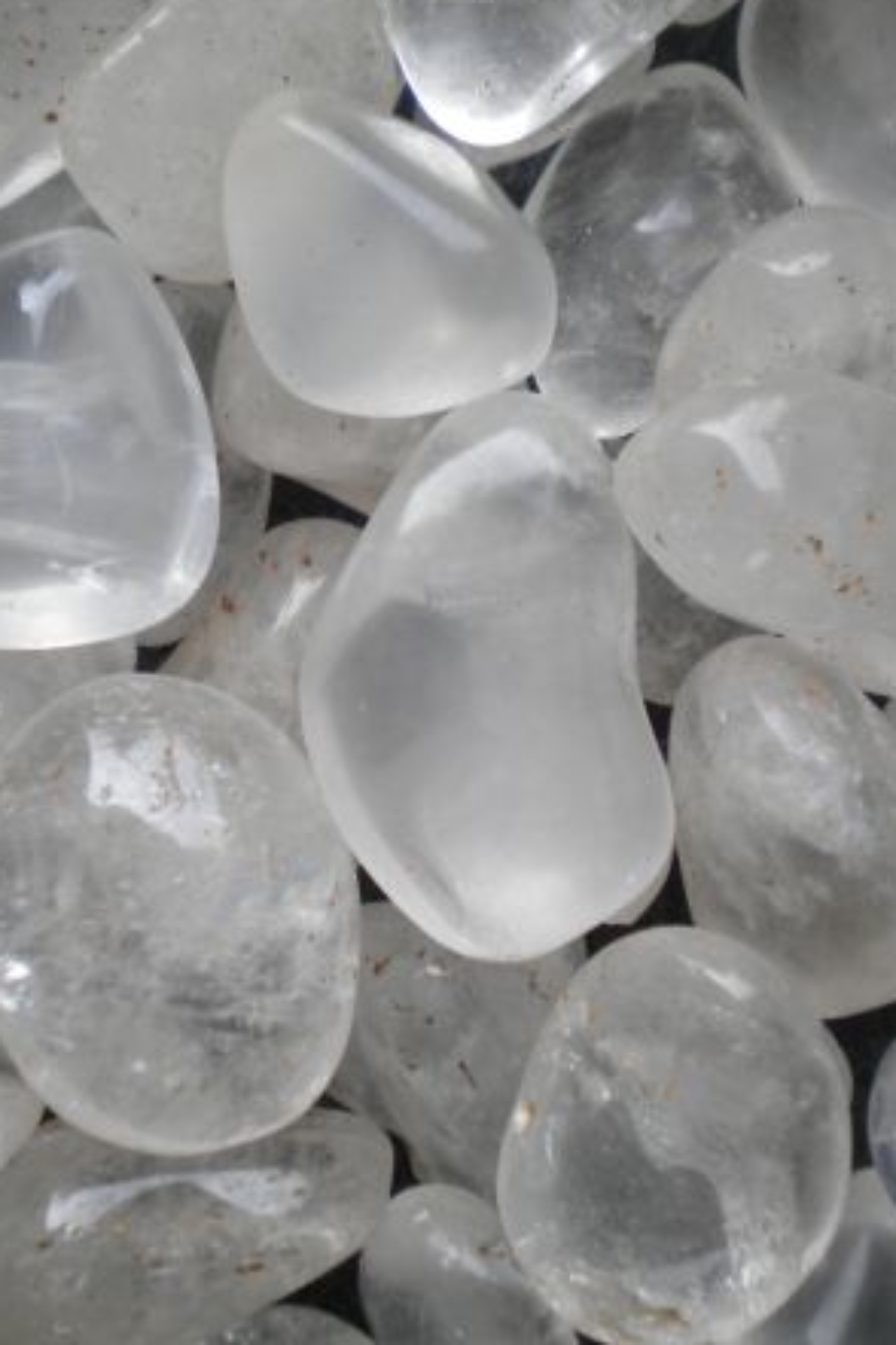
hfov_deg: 23.4
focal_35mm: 58
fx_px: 2165
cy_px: 665
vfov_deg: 34.5
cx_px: 411
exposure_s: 1/180
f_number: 3.5
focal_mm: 7.4
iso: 80
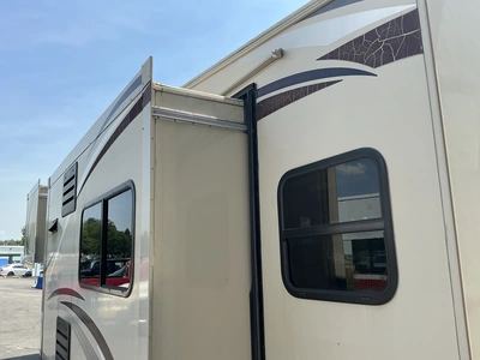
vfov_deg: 49.7
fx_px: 388
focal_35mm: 28
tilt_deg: +10.6
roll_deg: +3.1
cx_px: 240
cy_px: 180
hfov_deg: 63.4
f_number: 1.8
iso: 25
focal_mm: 3
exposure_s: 1/997
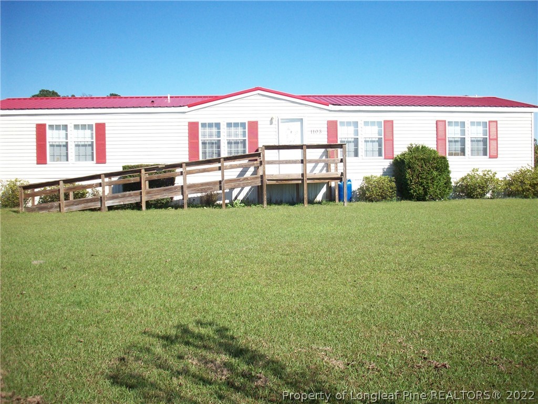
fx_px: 575
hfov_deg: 50.1
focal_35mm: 37
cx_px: 269
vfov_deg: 38.7
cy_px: 202
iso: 80
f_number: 5.6
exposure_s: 1/252
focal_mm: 6.2
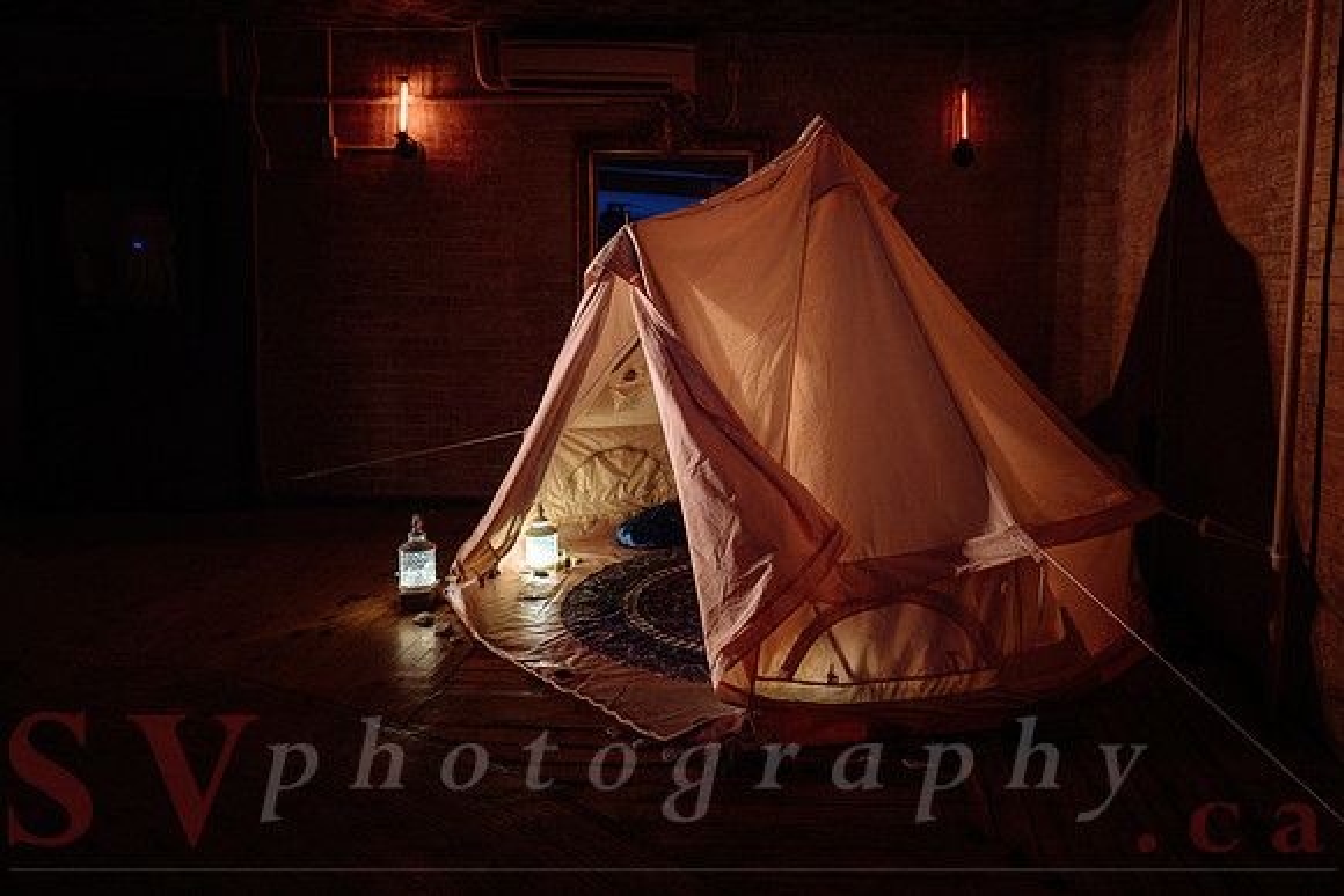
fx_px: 1066
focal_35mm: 29
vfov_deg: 45.4
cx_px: 799
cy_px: 363
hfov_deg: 63.9
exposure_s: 1/30
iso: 1250
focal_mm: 24
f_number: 1.4
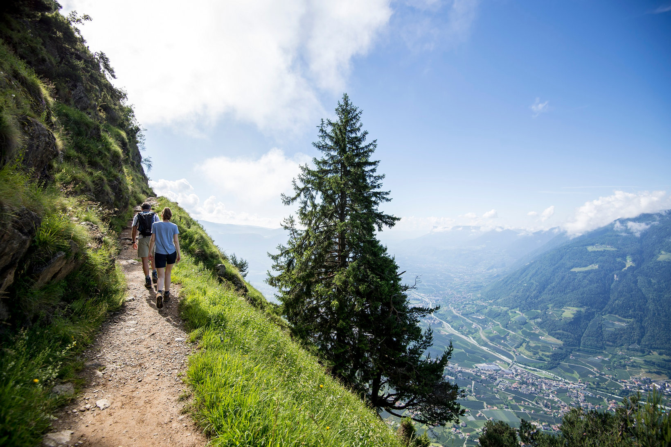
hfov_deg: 96.8
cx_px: 336
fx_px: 298
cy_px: 224
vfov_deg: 73.7
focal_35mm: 16
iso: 100
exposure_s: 1/500
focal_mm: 16
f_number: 5
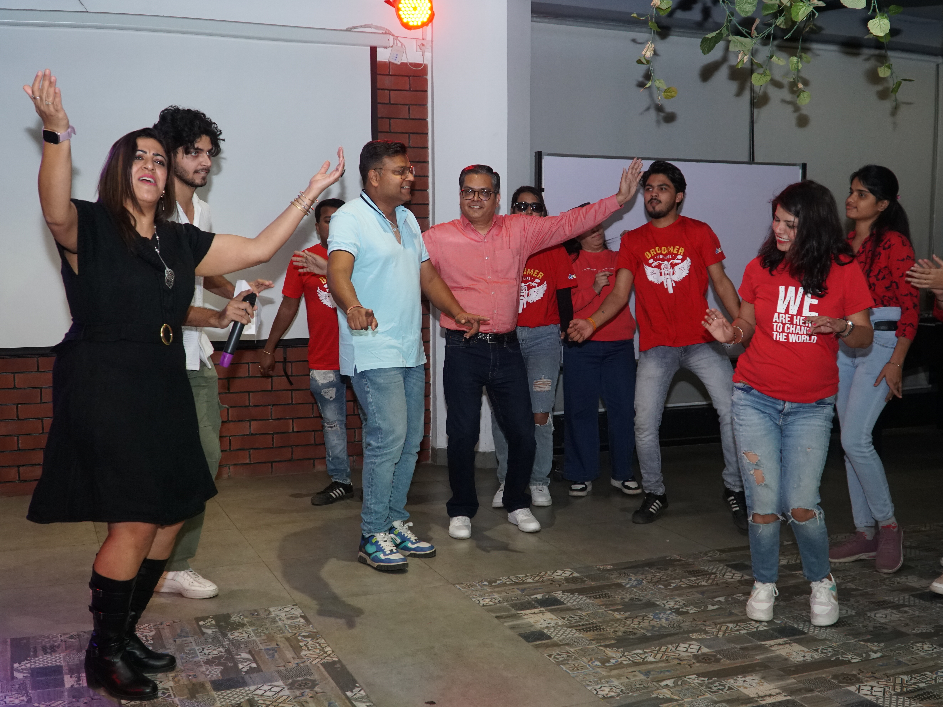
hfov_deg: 51.3
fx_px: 981
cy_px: 351
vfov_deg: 39.7
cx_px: 508
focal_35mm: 36
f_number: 4
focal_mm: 22
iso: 1250
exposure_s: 1/200
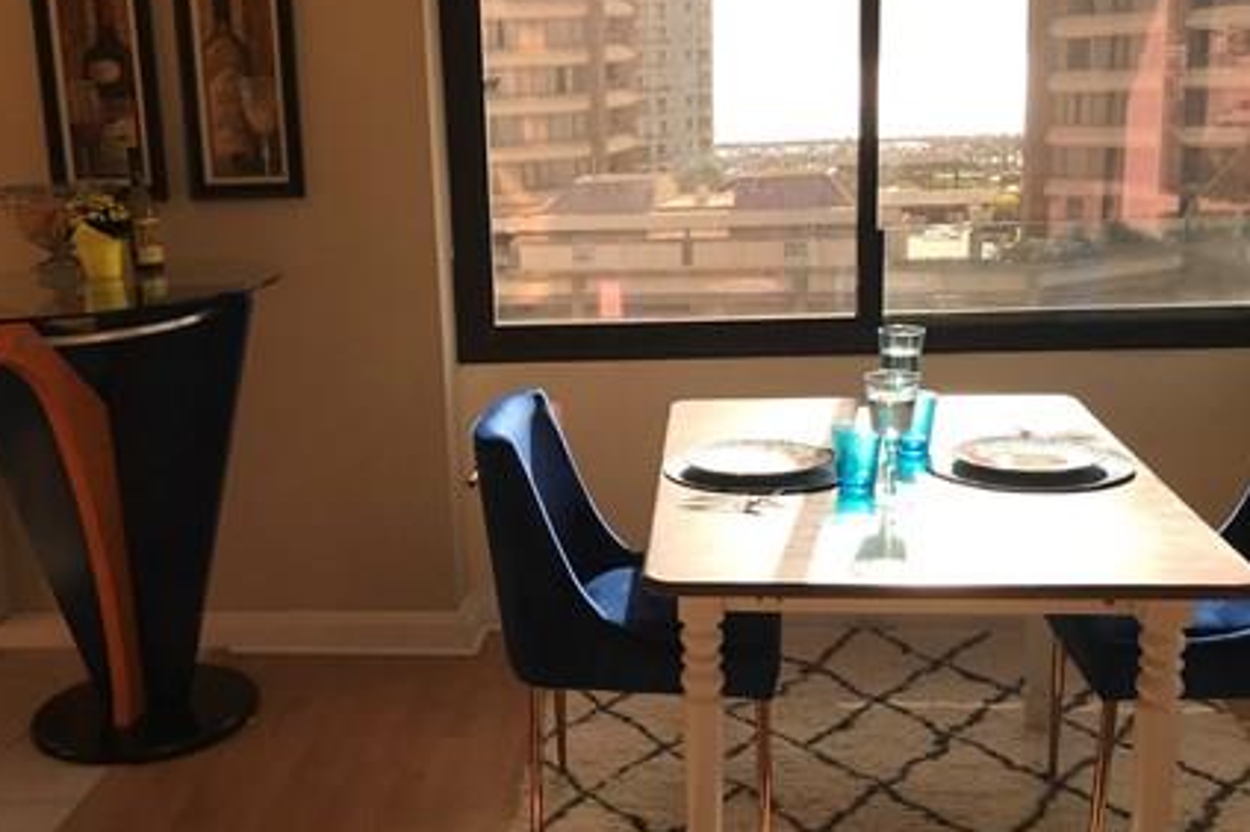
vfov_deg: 30.4
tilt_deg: -14.4
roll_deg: +2.7
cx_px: 501
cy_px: 478
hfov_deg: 44.3
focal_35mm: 44
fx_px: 1527
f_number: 1.8
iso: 20
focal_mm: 3.99
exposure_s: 1/626
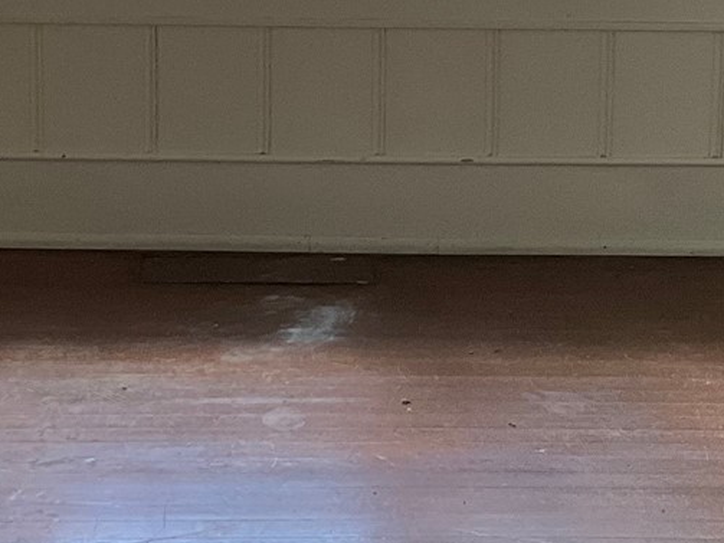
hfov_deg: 16.7
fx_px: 2467
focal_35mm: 118
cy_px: 0
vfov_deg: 12.4
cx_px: 381
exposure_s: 1/92
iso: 64
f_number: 1.8
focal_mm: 3
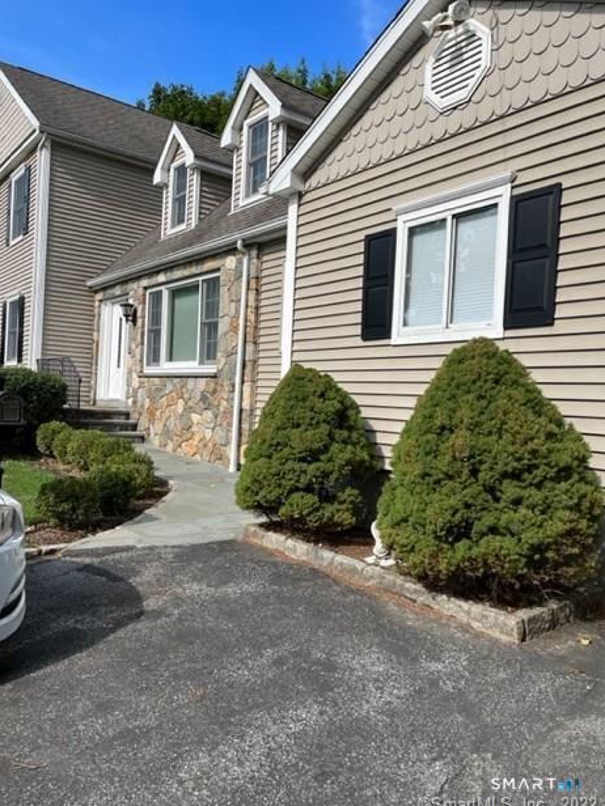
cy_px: 398
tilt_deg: -1.0
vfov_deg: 65.3
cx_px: 292
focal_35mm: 27
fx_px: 629
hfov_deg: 51.3
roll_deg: -0.6
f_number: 1.6
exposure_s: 1/1992
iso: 50
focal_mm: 5.1
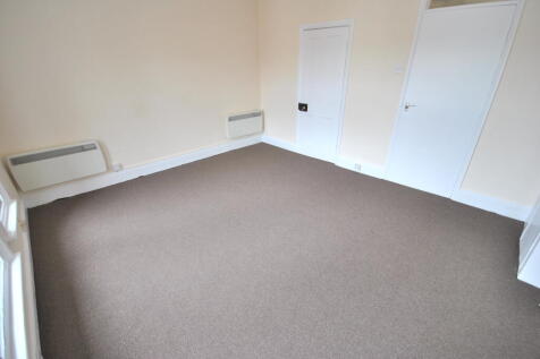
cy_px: 180
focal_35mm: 15
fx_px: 225
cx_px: 270
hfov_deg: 100.4
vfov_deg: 77.3
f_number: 4
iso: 220
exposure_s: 1/30
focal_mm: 10
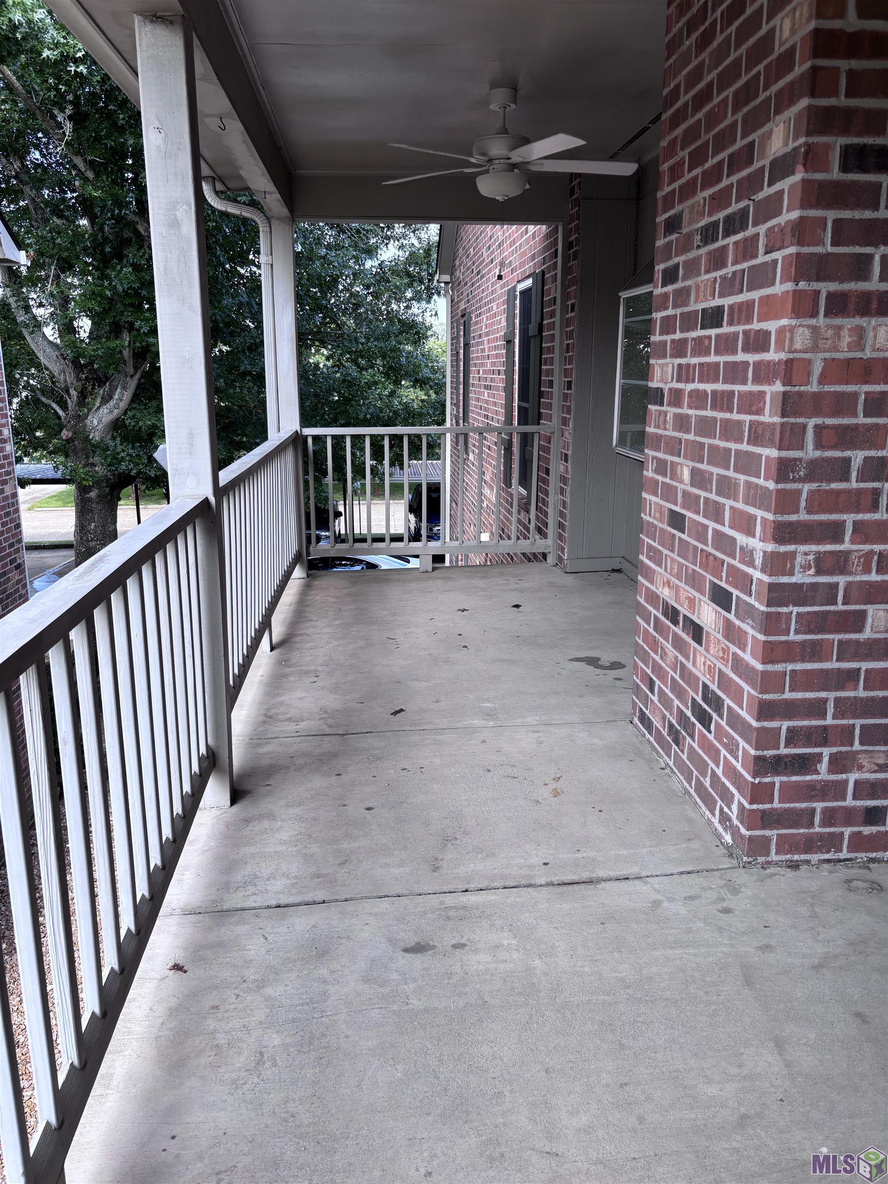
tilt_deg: -11.6
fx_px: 889
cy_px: 592
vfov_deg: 67.3
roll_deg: -0.9
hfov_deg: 53.1
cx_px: 444
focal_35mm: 26
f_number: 1.6
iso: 50
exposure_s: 1/394
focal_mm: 5.96
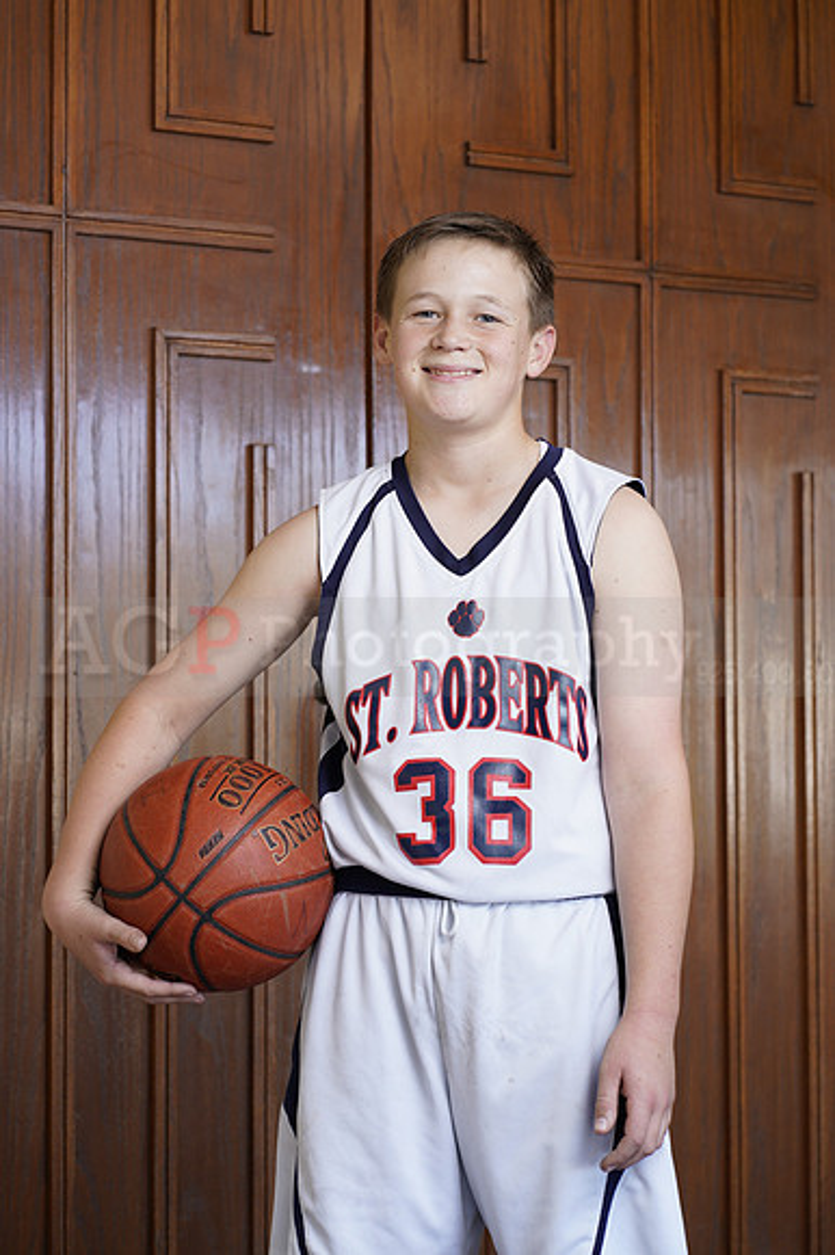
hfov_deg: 16.1
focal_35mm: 85
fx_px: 2961
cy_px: 628
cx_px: 418
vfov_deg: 23.9
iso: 200
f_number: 5.6
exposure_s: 1/60
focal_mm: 85
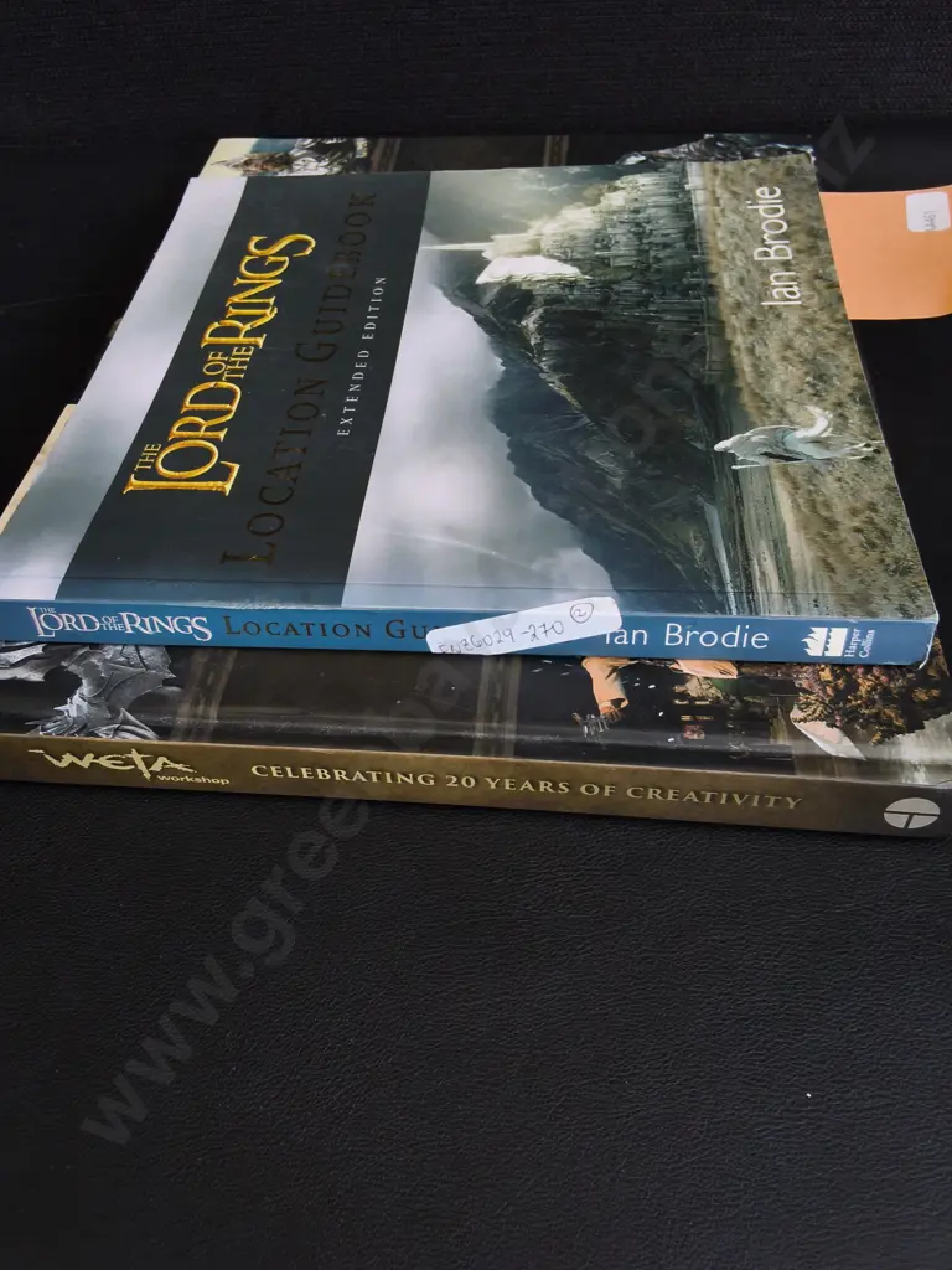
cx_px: 476
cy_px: 635
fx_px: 990
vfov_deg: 65.3
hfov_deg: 51.4
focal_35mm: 27
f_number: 2
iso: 64
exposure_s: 1/100
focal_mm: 2.87
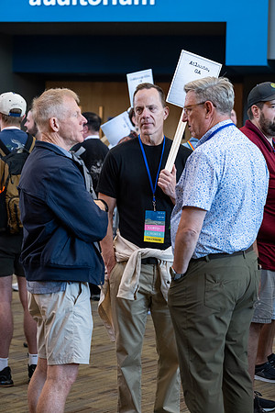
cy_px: 206
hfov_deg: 14.4
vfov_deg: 21.5
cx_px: 138
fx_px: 1088
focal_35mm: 95
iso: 800
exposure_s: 1/60
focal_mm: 63.4
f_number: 2.8
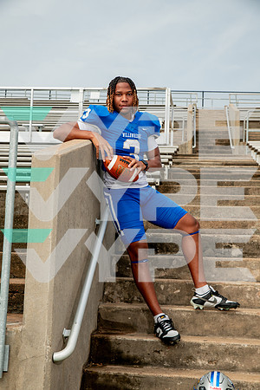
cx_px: 130
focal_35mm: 56
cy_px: 195
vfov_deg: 35.6
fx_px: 607
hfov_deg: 24.2
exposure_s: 1/320
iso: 125
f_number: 7.1
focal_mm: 56
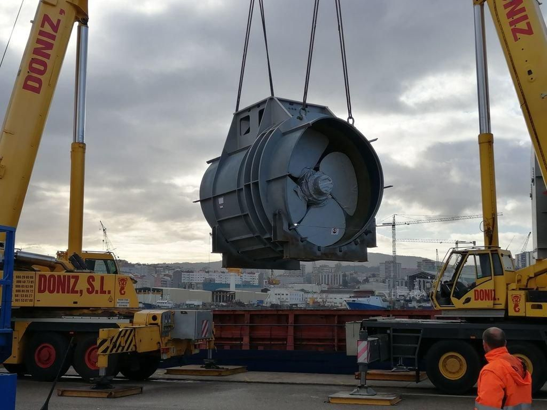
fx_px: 774
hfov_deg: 38.9
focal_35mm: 49
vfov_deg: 29.7
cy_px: 205
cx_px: 274
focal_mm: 3.96
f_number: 1.8
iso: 50
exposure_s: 1/1110
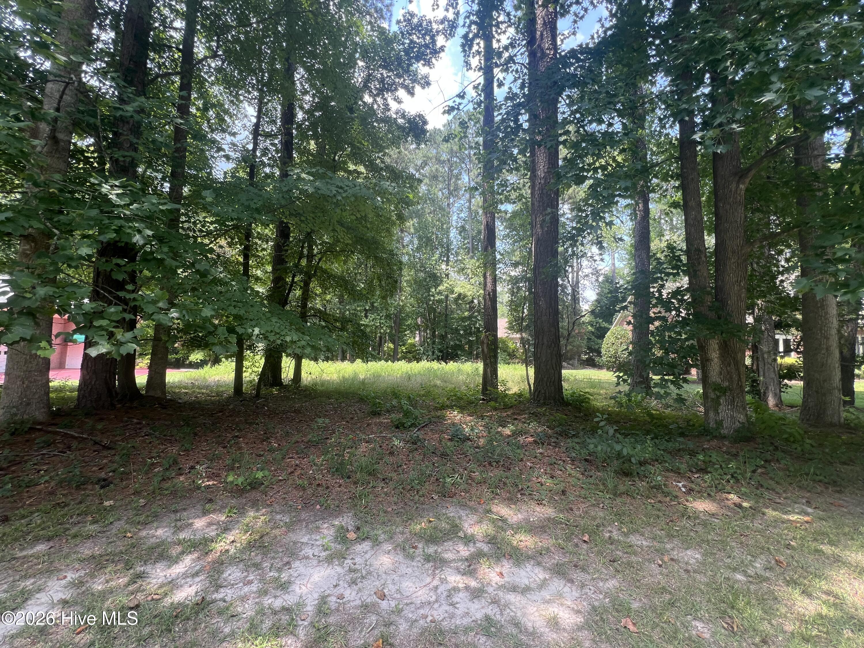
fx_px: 324
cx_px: 432
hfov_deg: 106.2
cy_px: 324
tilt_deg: +5.0
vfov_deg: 89.9
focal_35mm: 13
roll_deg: -0.9
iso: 32
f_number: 1.8
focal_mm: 1.57
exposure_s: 1/161
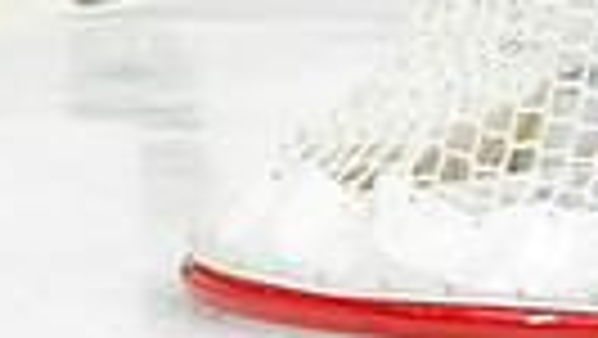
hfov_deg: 2.3
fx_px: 15089
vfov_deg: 1.3
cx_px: -131
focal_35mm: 951
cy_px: -452
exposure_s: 1/640
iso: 640
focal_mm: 123
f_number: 3.2
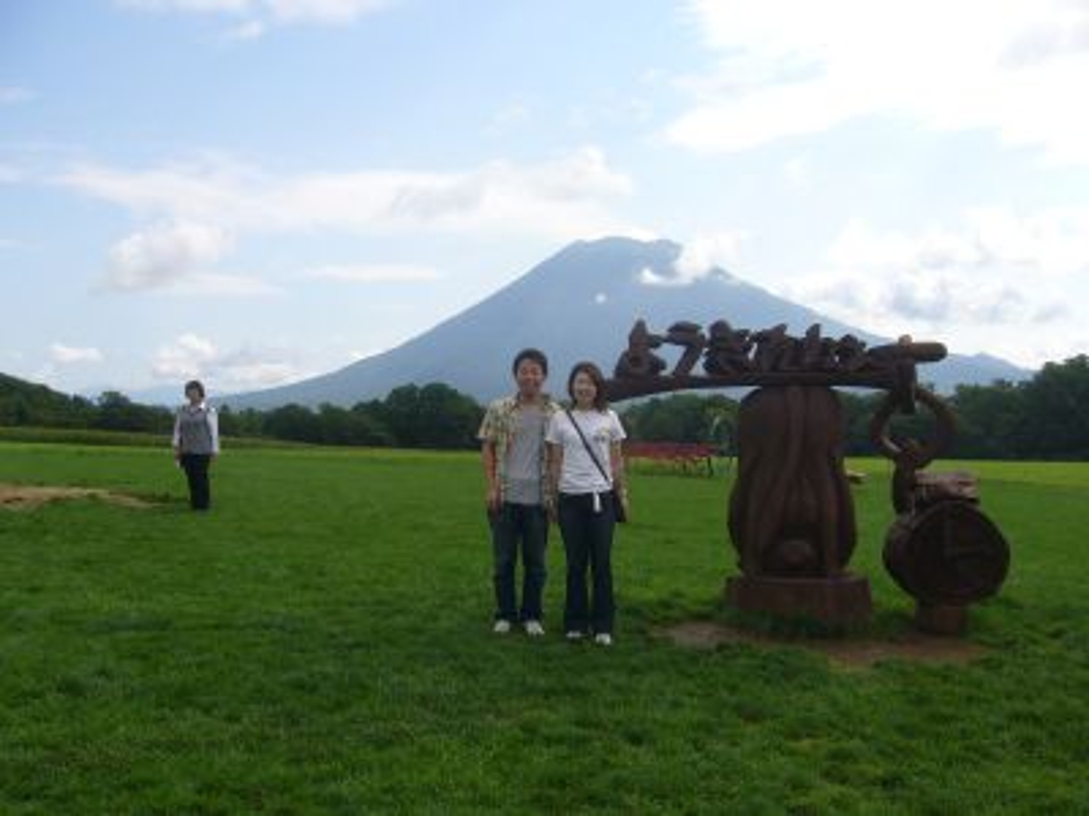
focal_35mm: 35
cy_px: 408
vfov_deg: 40.7
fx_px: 1101
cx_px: 544
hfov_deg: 52.6
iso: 80
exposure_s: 1/320
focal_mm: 5.8
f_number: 5.6
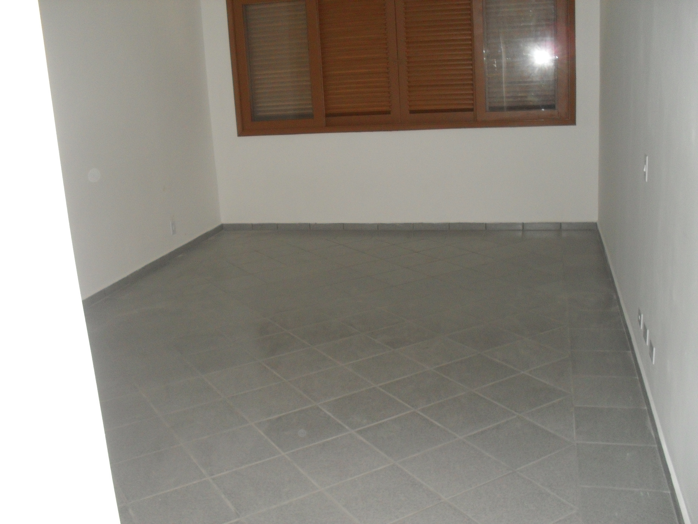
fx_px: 706
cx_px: 349
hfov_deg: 52.6
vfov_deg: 40.7
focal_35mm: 35
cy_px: 262
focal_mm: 6.3
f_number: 3.2
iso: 200
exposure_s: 1/45
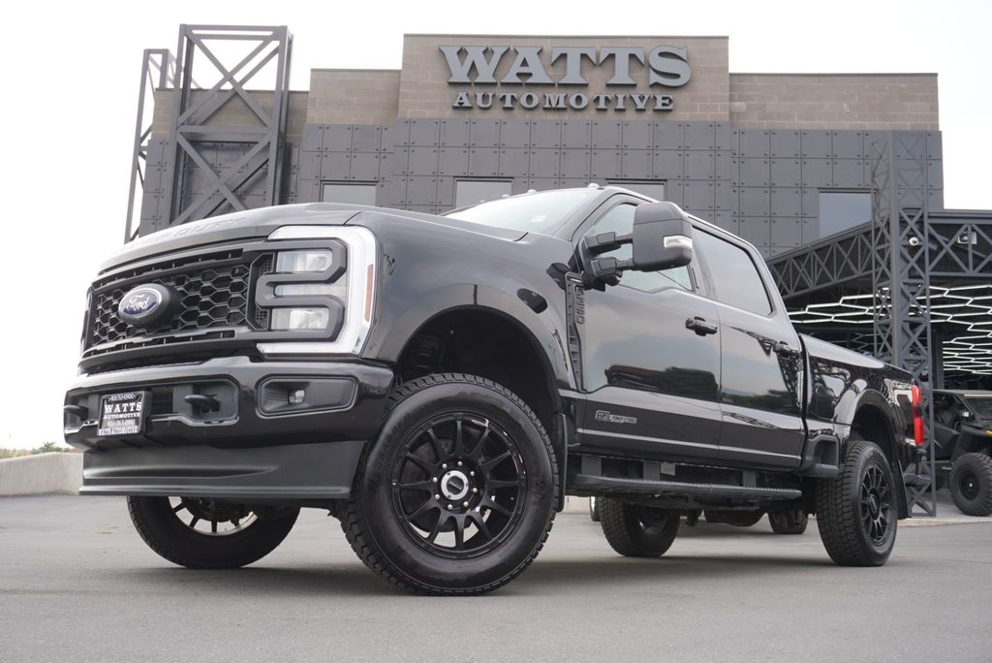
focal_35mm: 38
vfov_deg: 35.5
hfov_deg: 51.3
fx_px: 1034
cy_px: 332
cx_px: 496
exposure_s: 1/100
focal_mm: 25
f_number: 5.6
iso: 100
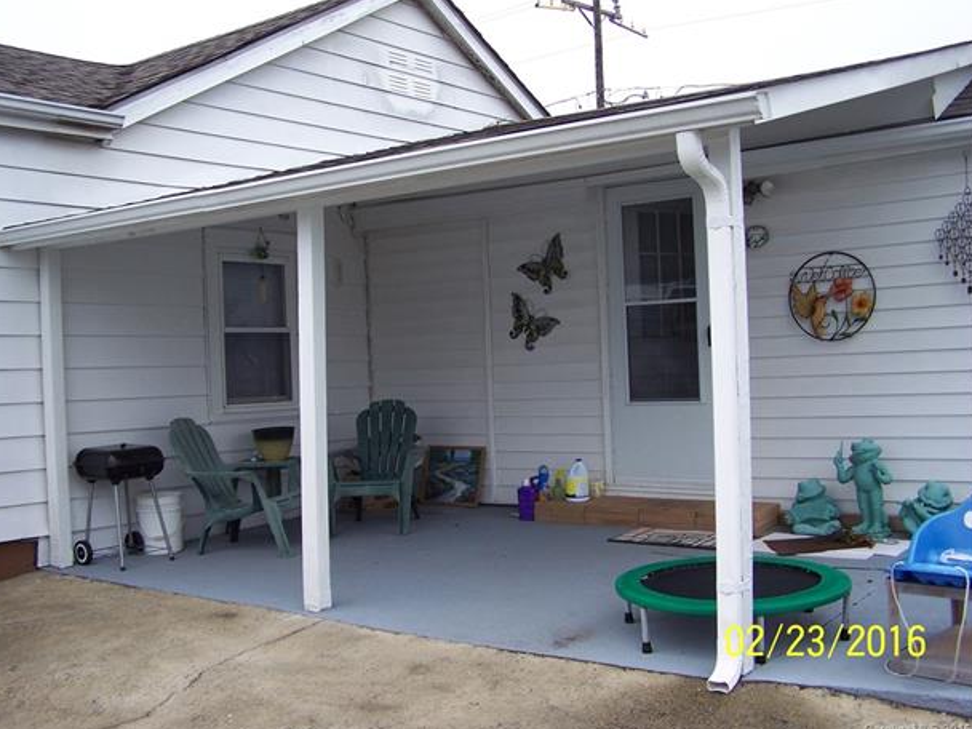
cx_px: 468
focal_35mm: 40
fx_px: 1123
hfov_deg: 46.8
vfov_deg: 36.0
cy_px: 355
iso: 80
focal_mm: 6.3
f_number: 2.8
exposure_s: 1/250
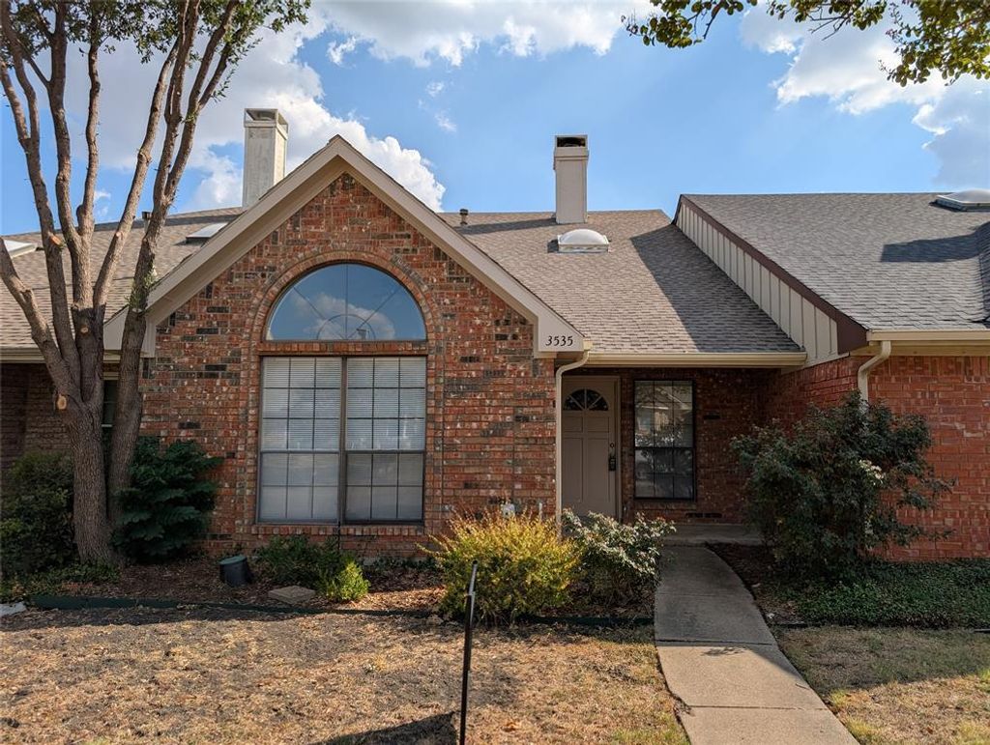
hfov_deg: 71.5
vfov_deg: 56.9
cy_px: 372
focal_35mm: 24
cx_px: 495
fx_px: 687
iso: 21
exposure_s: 1/1458
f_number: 1.68
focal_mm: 6.9
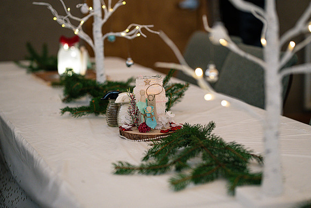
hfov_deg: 23.9
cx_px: 156
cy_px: 104
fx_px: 734
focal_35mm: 85
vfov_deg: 16.1
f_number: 2.8
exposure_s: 1/125
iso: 800
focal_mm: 85
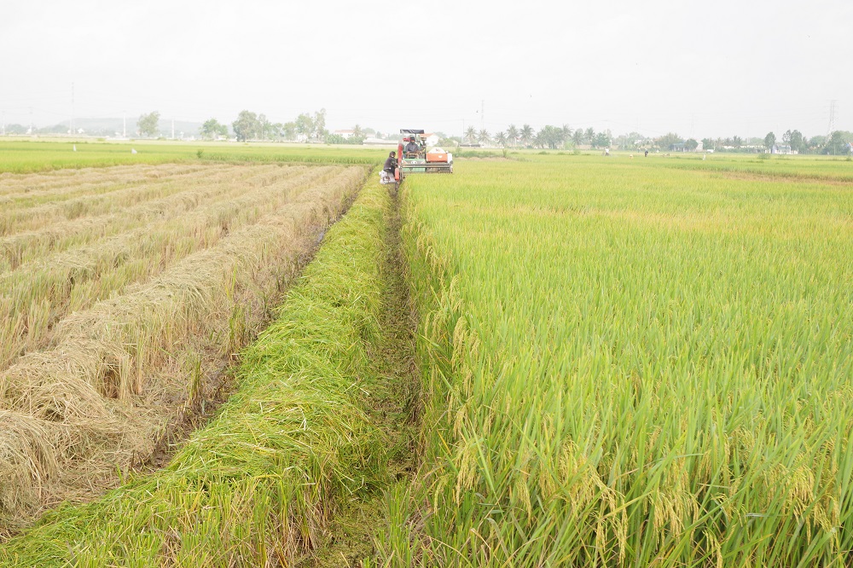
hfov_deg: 33.4
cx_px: 426
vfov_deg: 22.6
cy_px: 284
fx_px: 1421
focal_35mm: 60
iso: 200
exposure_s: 1/180
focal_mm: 40
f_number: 5.6
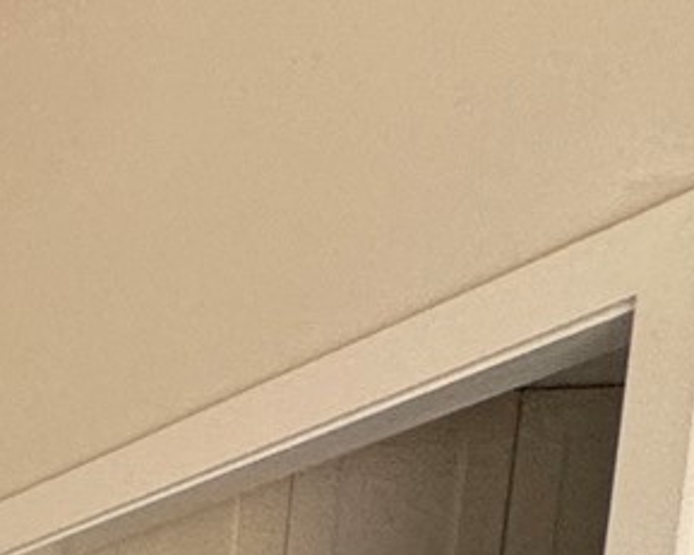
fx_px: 1992
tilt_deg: -9.3
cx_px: -1352
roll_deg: +1.1
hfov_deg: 11.6
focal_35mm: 97
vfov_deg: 12.2
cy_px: 1384
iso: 160
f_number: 2.2
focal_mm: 2.22
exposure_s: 1/120
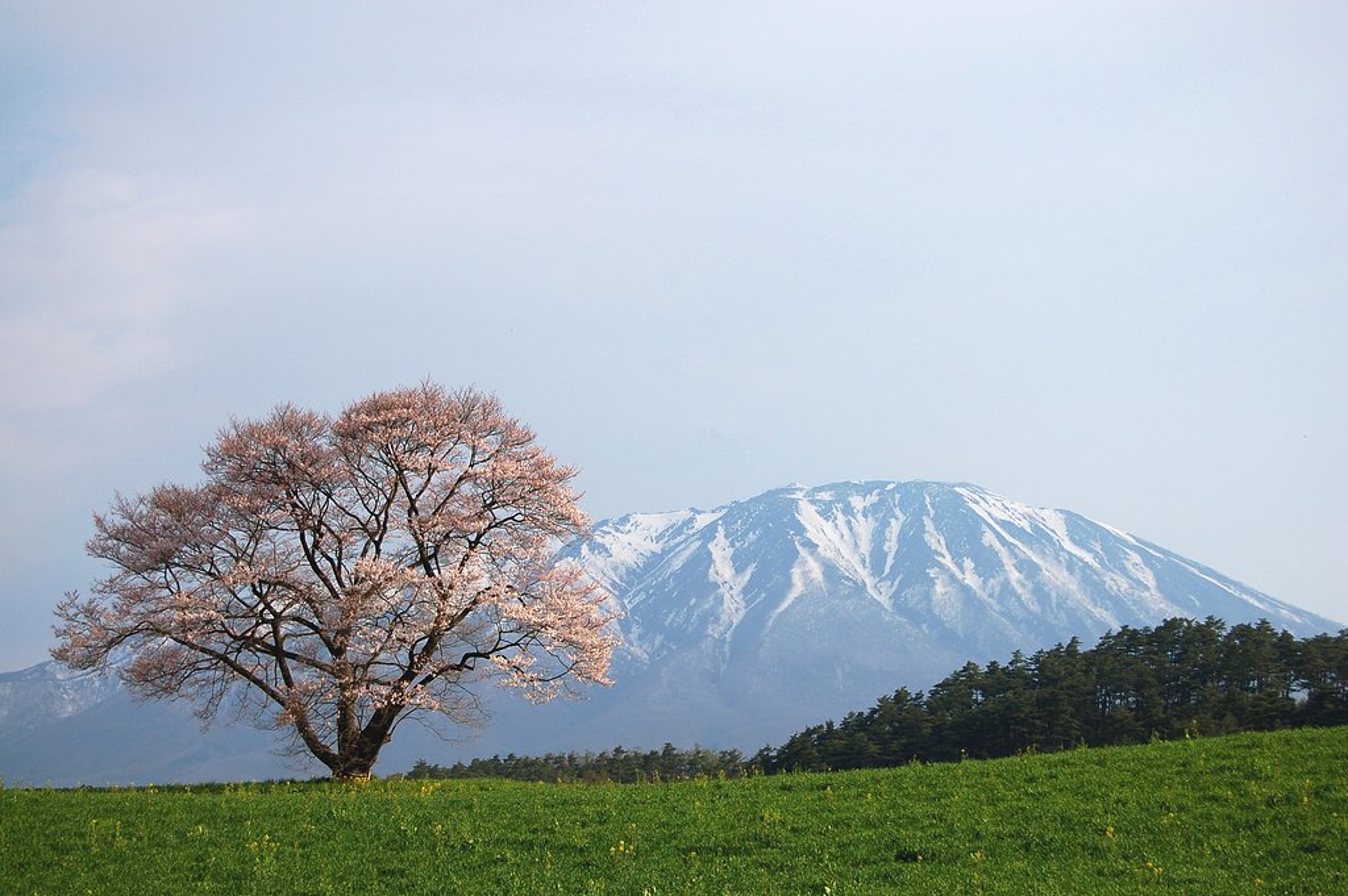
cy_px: 448
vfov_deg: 18.2
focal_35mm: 75
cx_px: 674
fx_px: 2806
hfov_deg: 27.0
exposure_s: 1/800
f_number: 6.3
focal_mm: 50
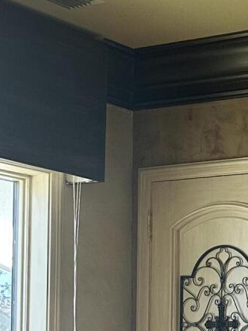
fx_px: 1032
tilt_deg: +1.3
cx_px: 460
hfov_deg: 12.4
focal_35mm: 108
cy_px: 363
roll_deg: -1.8
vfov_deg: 17.6
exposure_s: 1/120
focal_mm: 6.86
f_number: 1.78
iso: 160
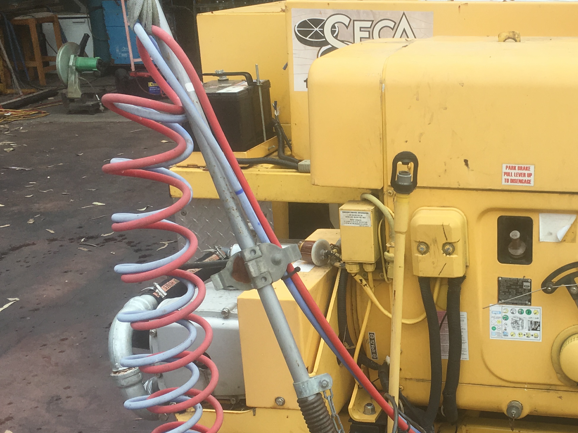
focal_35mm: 60
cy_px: 254
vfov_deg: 24.4
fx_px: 1002
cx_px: 460
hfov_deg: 31.4
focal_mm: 4.15
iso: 25
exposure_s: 1/527
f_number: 2.2
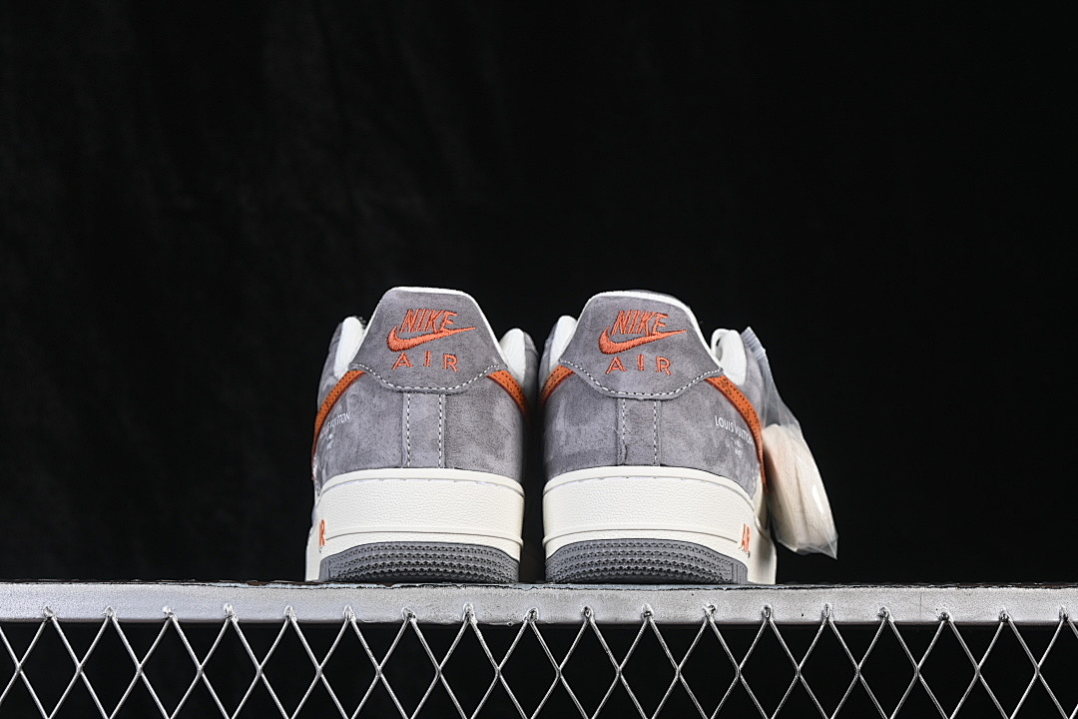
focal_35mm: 75
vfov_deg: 18.2
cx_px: 539
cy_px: 360
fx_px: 2246
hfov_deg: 27.0
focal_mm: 50
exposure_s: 1/80
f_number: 7.1
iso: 160
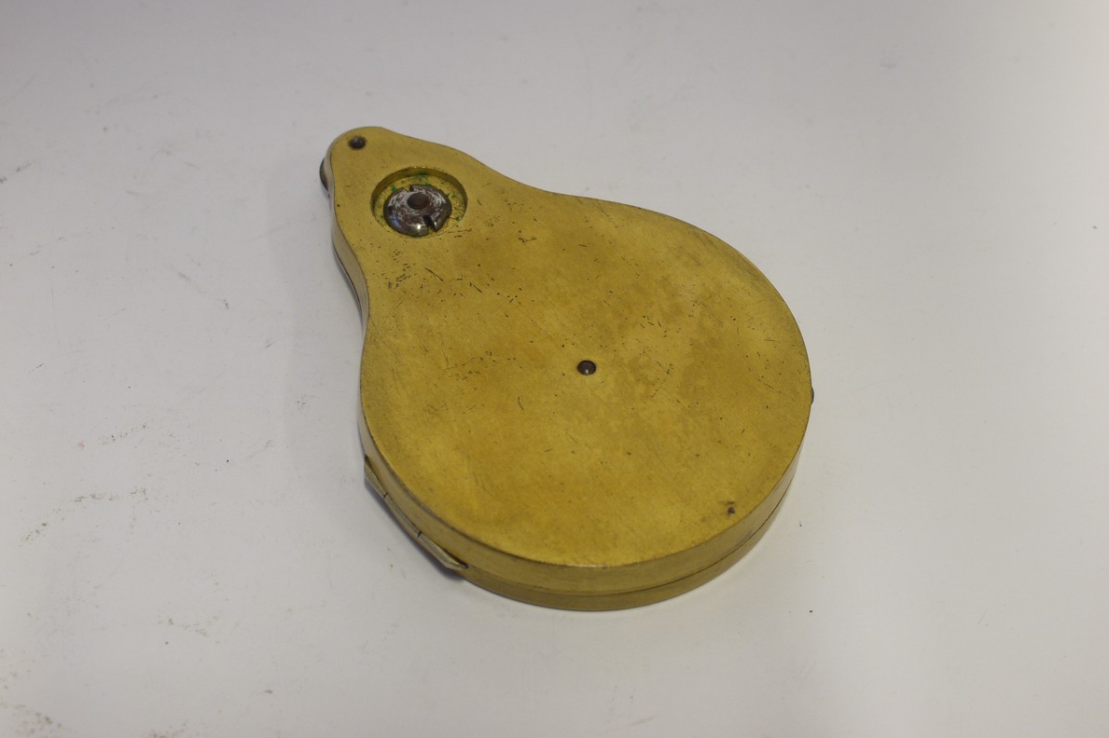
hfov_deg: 31.9
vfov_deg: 21.5
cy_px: 320
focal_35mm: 63
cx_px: 558
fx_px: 1940
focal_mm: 30
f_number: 7.1
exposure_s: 1/20
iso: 400
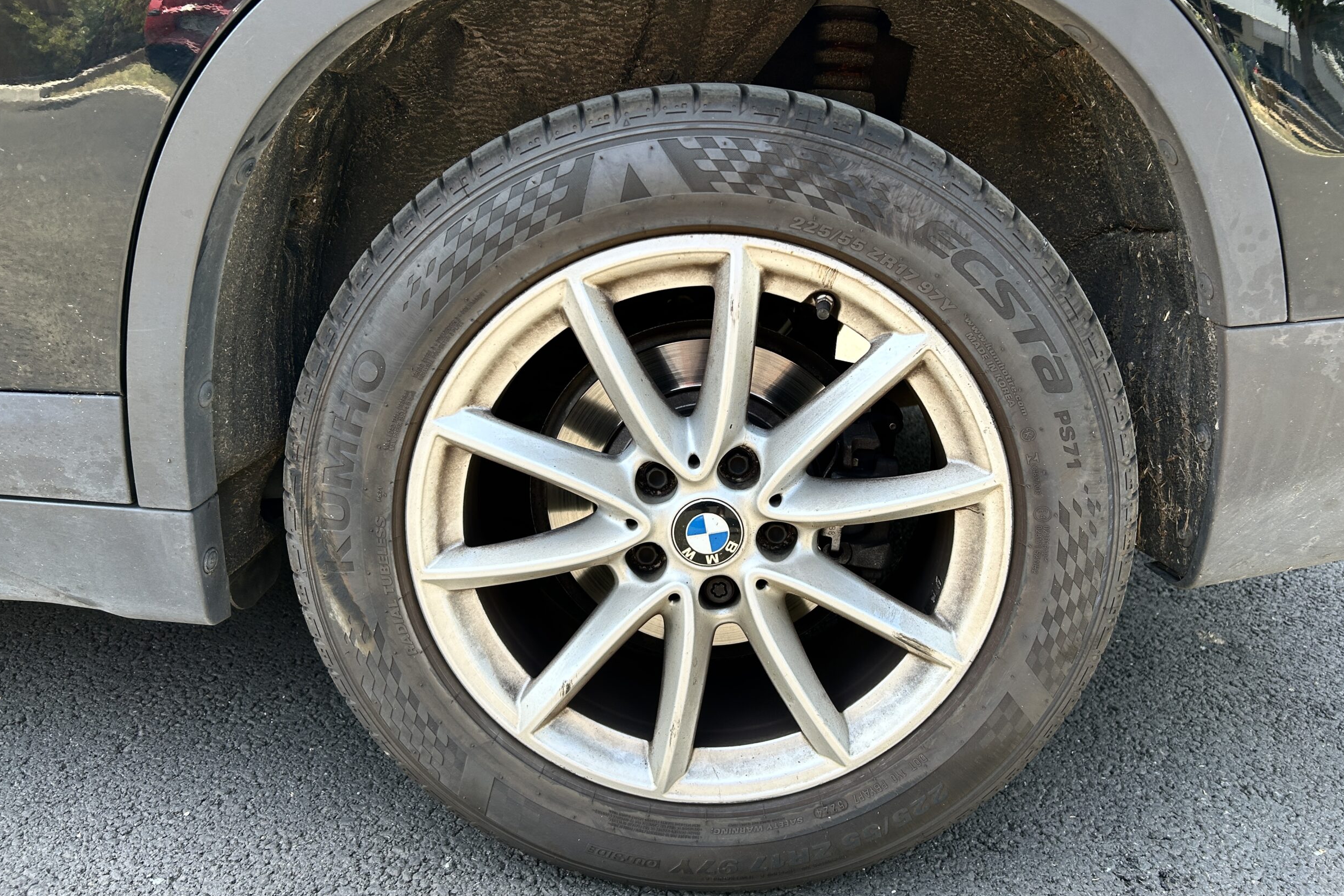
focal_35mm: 28
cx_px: 690
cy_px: 415
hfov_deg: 65.5
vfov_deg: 46.4
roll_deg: -2.4
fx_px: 1045
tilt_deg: -13.8
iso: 50
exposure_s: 1/364
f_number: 1.5
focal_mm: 5.7
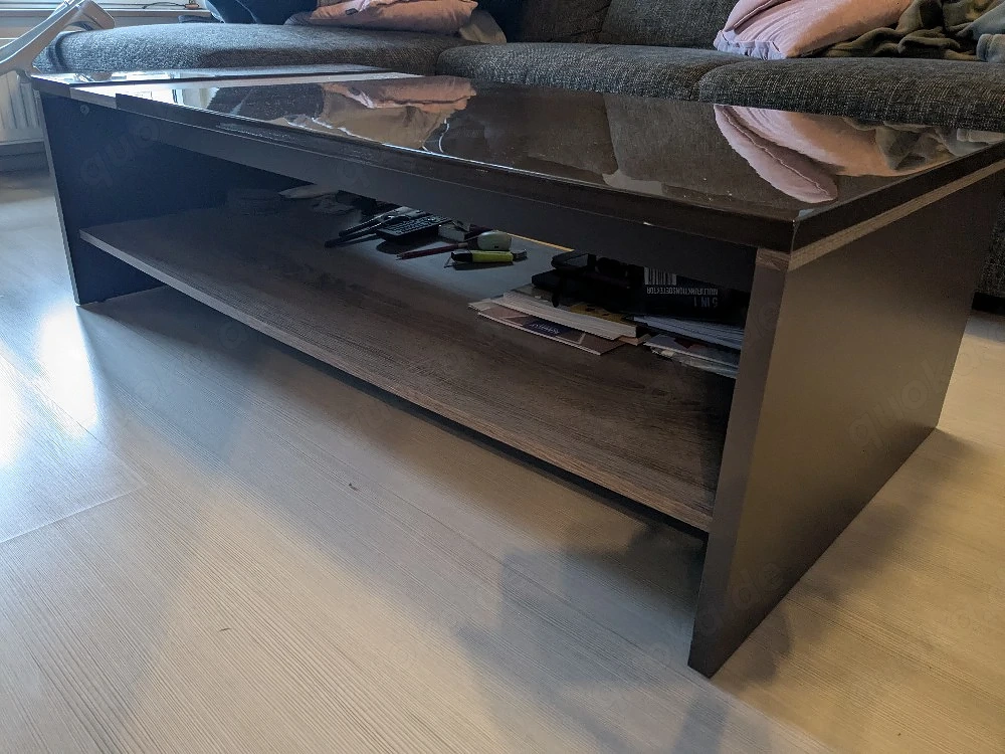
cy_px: 377
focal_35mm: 27
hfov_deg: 65.3
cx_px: 502
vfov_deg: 51.4
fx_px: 784
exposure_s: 1/33.3
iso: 206
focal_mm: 4.38
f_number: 1.73
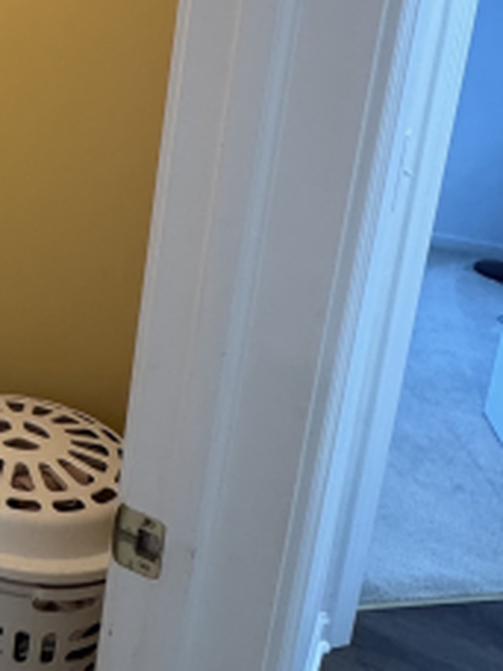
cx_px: -176
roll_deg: +0.4
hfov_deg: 28.0
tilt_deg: -12.2
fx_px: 794
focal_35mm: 41
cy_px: 149
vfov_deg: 43.9
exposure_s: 1/60
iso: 320
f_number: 2.2
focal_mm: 2.22
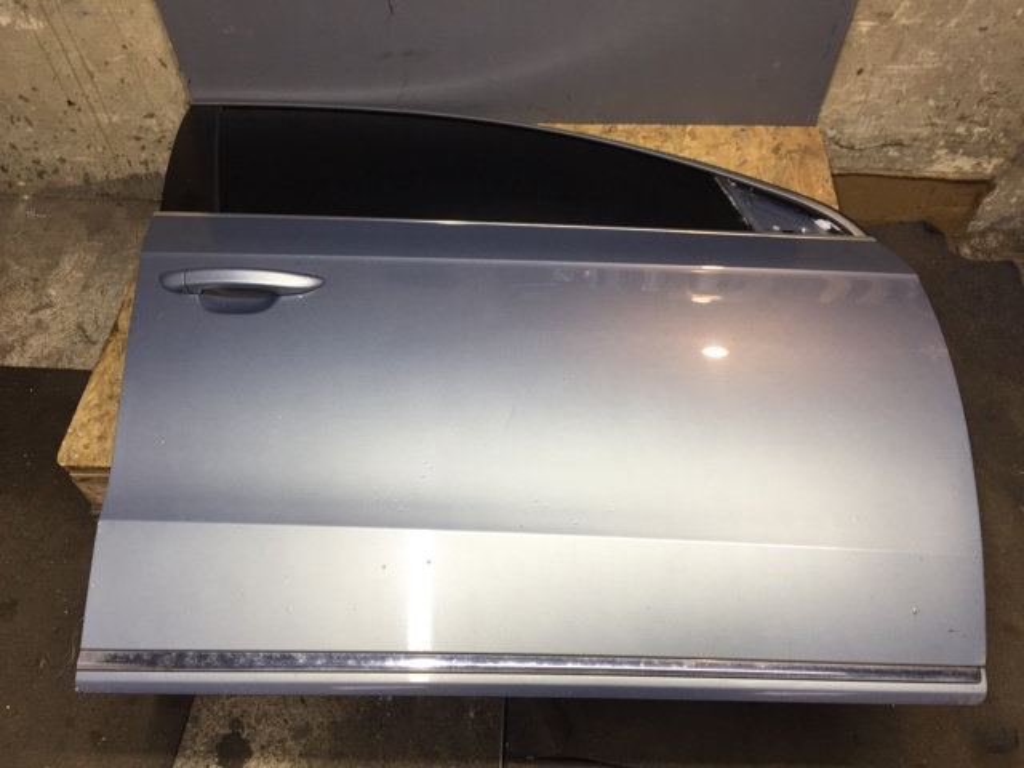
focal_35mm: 29
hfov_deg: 61.7
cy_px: 384
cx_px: 512
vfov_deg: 48.2
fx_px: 858
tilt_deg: -57.4
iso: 40
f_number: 2.2
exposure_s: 1/50
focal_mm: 4.15
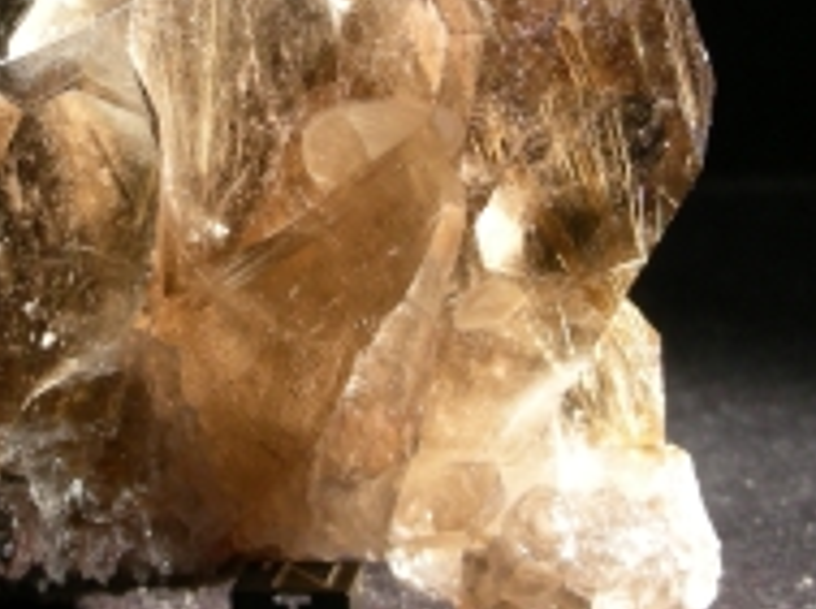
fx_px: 3223
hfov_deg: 14.4
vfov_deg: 10.7
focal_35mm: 137
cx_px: 263
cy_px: 15
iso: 50
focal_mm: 10.5
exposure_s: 1/13
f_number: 3.5
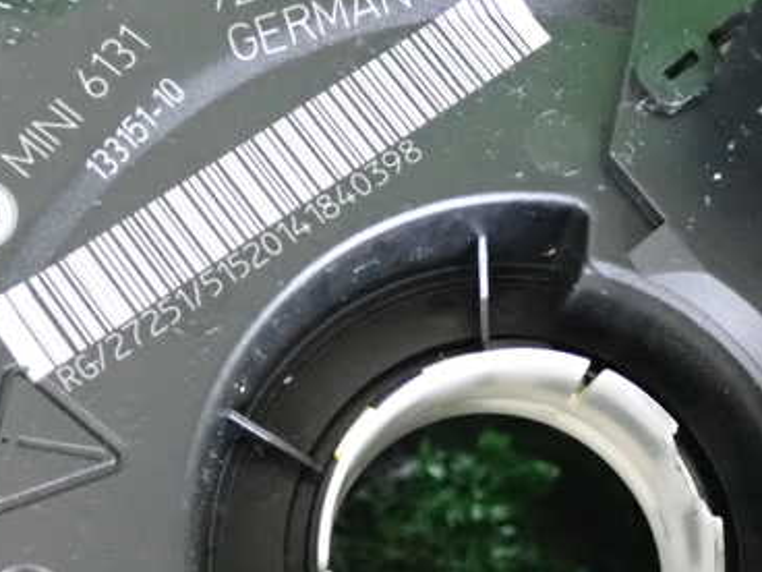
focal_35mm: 62
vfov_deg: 23.6
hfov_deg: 31.2
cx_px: 424
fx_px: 1365
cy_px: 346
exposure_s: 1/160
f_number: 2.7
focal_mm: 6.83
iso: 5000
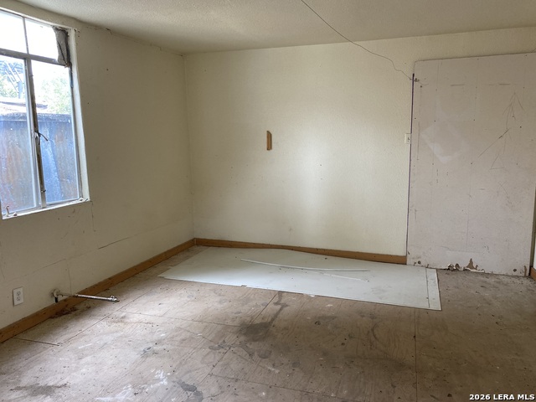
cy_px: 201
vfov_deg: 53.1
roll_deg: +2.0
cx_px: 268
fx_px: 403
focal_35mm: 26
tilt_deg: -9.2
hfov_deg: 67.3
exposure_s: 1/111
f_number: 1.8
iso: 125
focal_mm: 4.25
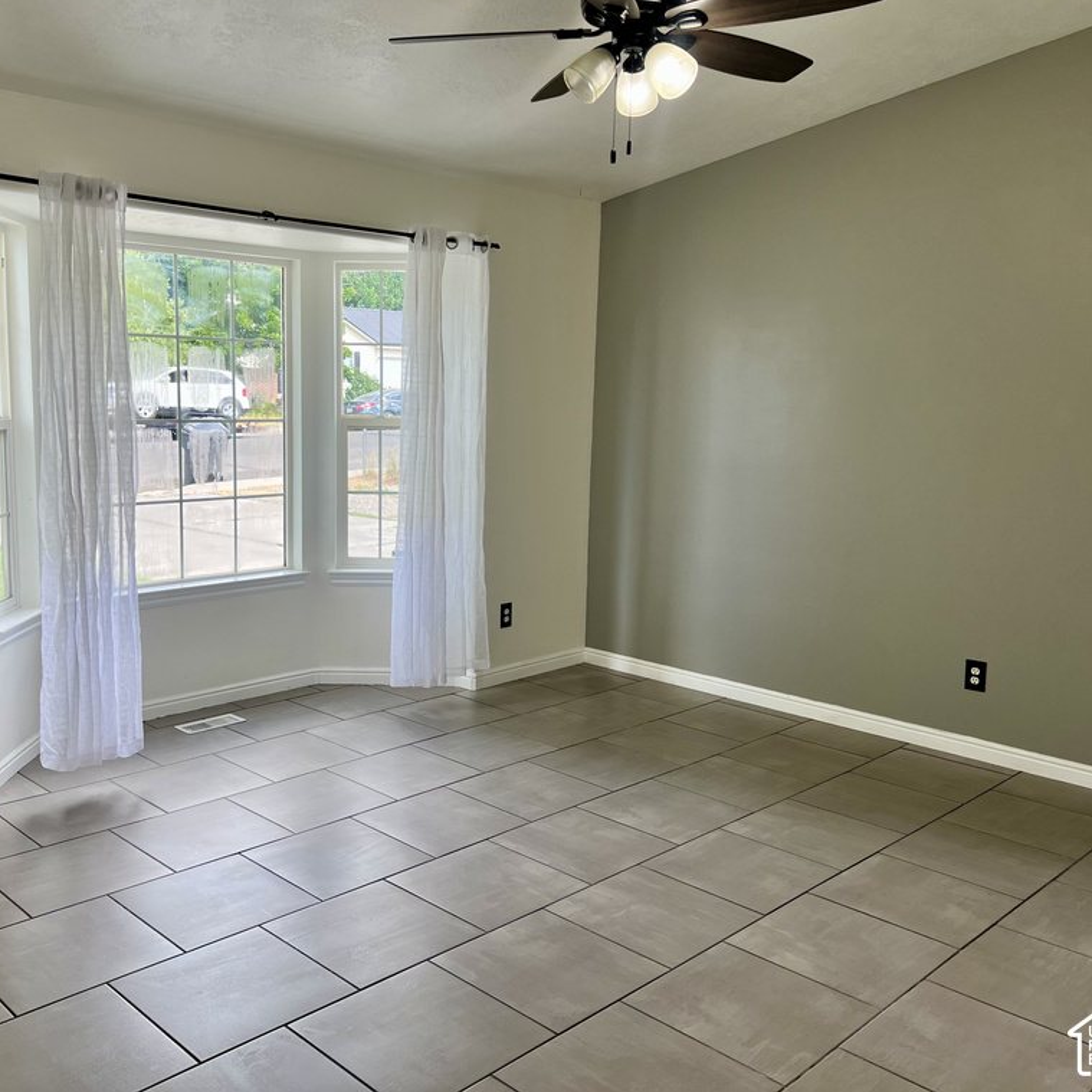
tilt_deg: -8.5
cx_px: 426
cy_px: 541
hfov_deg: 52.1
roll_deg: -1.0
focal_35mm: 31
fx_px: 1106
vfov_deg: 52.5
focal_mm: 5.7
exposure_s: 1/204
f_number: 1.5
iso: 40
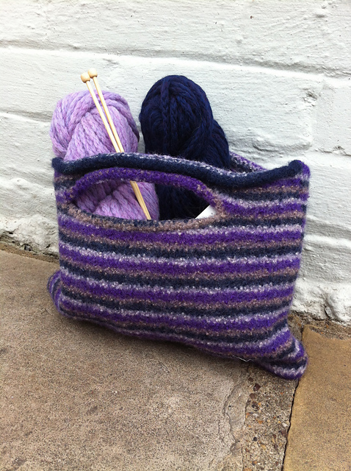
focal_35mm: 35
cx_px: 176
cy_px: 236
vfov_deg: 52.7
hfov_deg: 40.6
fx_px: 474
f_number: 2.8
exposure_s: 1/308
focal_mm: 3.85
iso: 80
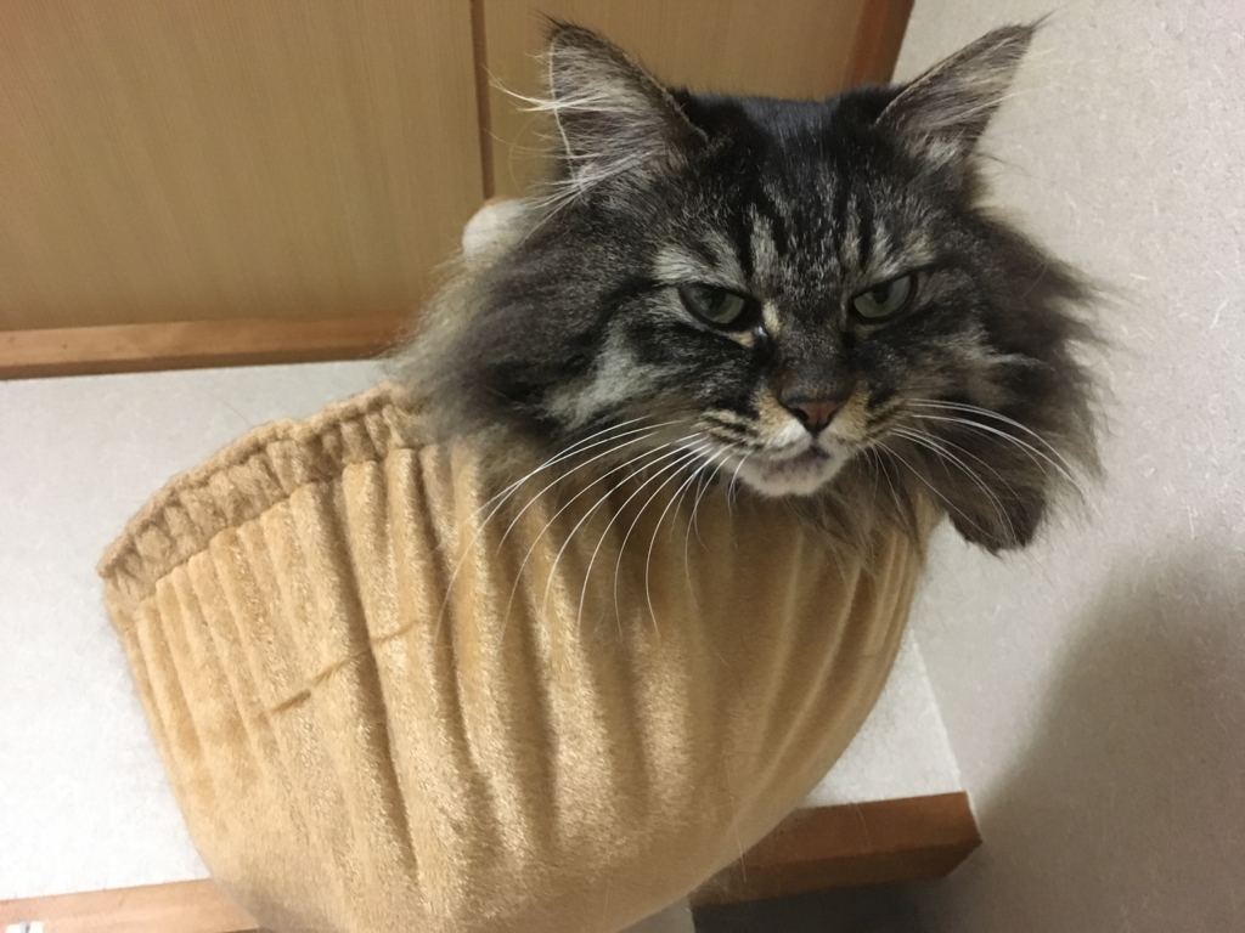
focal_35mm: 29
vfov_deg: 48.2
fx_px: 1043
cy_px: 466
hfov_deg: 61.7
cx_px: 622
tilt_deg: +33.3
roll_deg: +9.0
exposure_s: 1/15
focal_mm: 4.15
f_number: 2.2
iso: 250
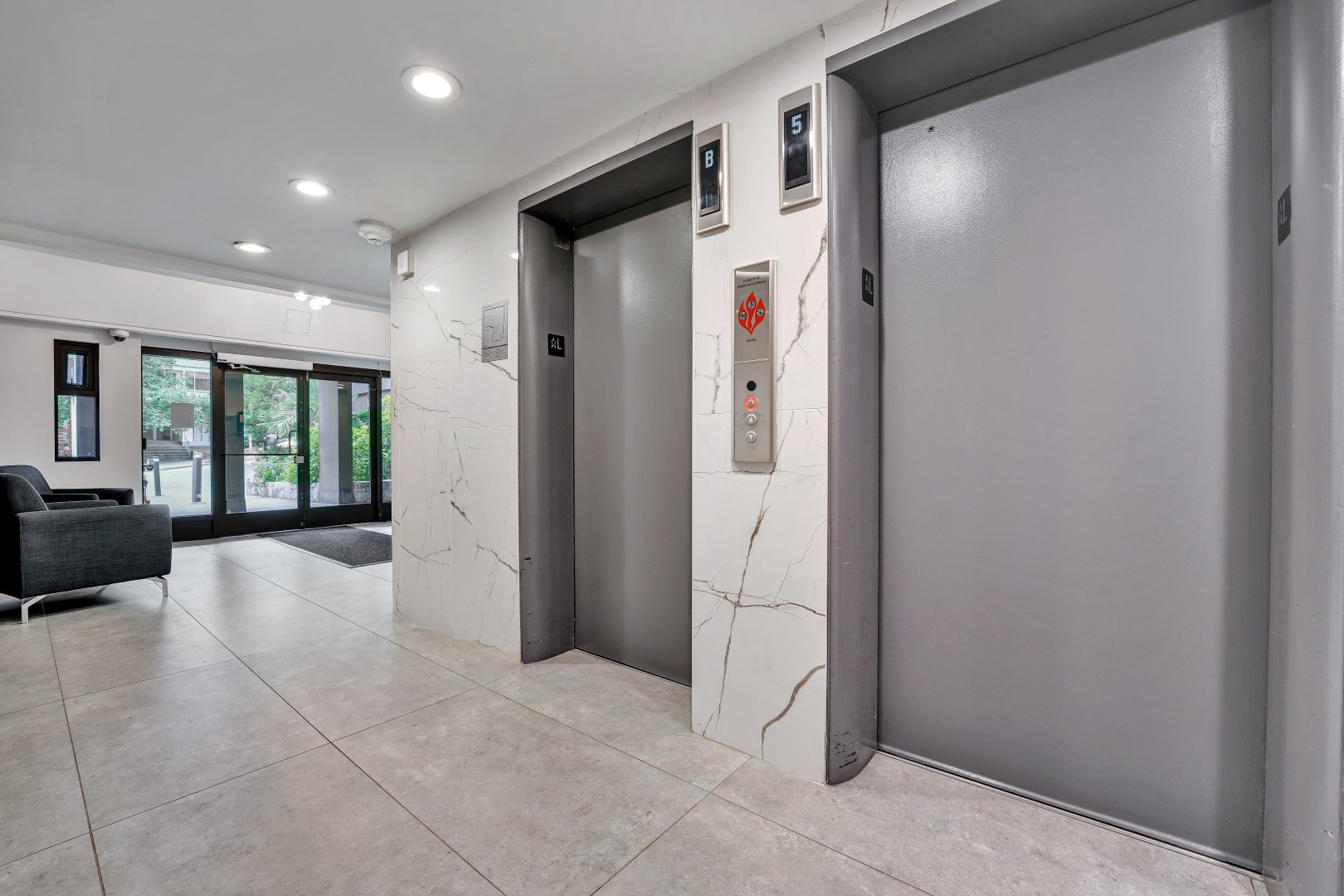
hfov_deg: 101.5
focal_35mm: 15
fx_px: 549
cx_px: 672
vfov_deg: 78.5
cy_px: 448
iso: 400
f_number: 8
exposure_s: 1/6
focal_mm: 14.7
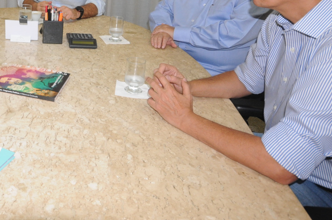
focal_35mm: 43
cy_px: 4
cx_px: 36
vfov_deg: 29.2
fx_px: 397
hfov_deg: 41.9
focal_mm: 13
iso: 500
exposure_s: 1/60
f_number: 4.5
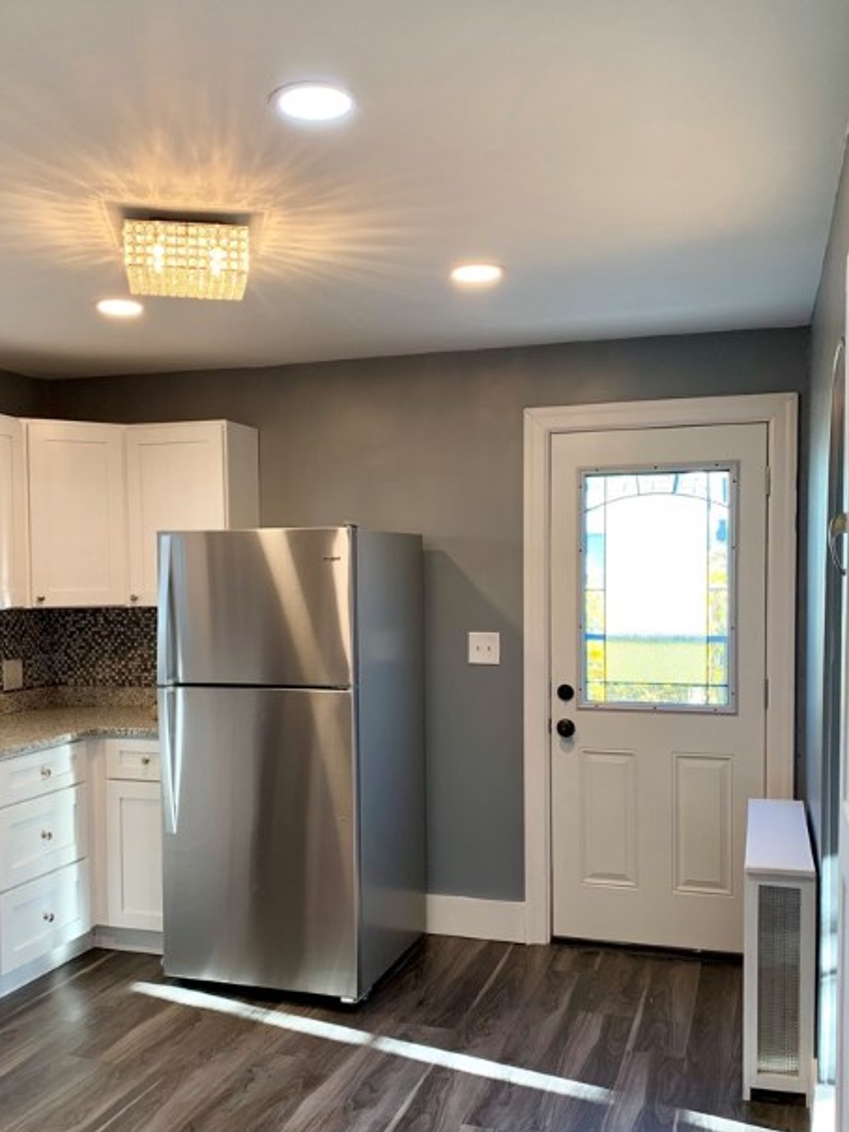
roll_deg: -0.3
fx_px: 1079
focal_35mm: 33
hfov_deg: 42.9
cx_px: 398
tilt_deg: -3.1
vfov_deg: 55.2
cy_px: 629
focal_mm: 4.25
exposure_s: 1/60
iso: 64
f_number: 1.8
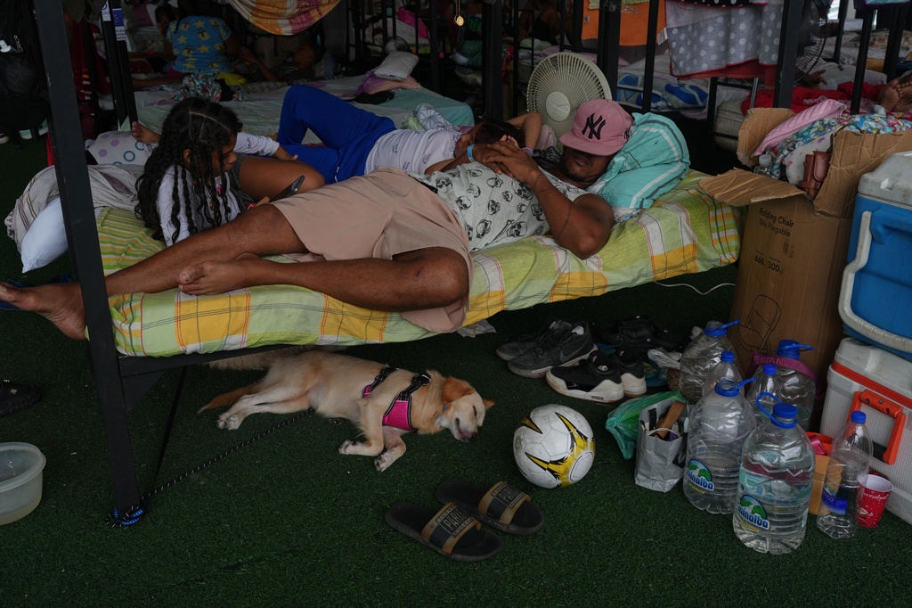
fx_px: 886
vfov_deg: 37.8
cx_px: 456
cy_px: 304
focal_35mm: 35
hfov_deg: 54.4
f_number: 5
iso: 64
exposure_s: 1/160
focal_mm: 35
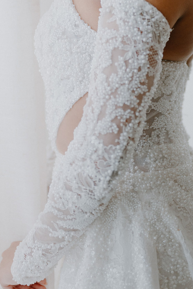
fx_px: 972
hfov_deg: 11.3
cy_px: -1
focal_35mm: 121
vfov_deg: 16.6
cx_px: 114
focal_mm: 50
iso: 250
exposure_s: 1/200
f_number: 1.8
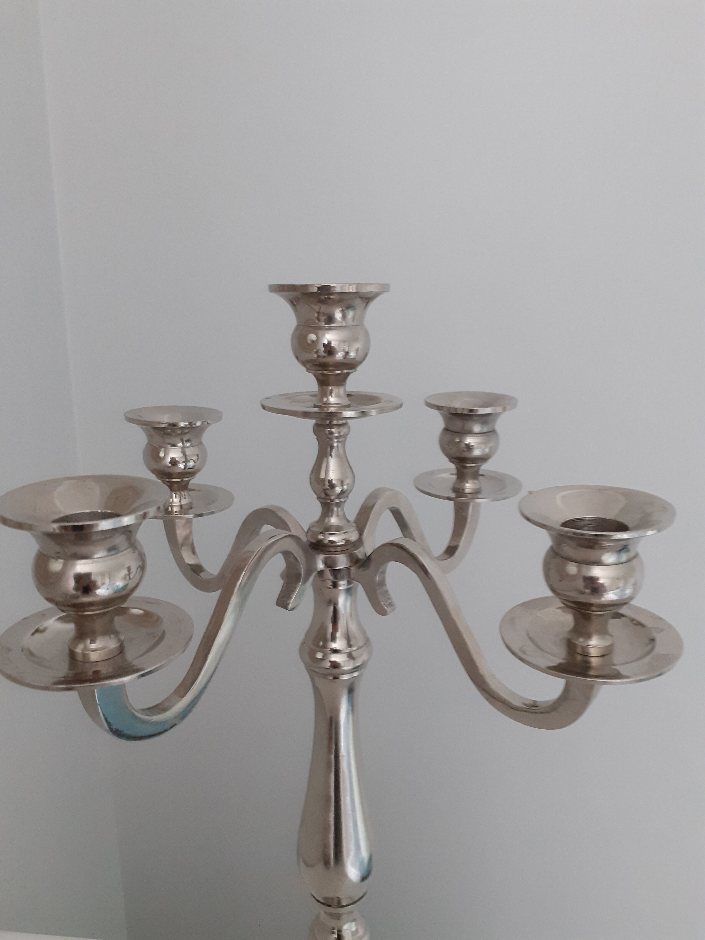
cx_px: 352
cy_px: 470
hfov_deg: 51.4
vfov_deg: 65.3
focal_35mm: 27
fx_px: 733
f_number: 1.9
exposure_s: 1/25
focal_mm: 3.6
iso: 250
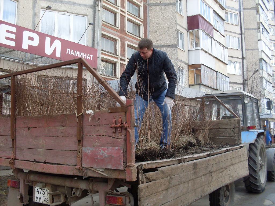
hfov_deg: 49.0
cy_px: 103
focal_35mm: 38
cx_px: 138
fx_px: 302
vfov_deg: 37.7
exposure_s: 1/250
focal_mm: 6.3
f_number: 2.8
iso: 80
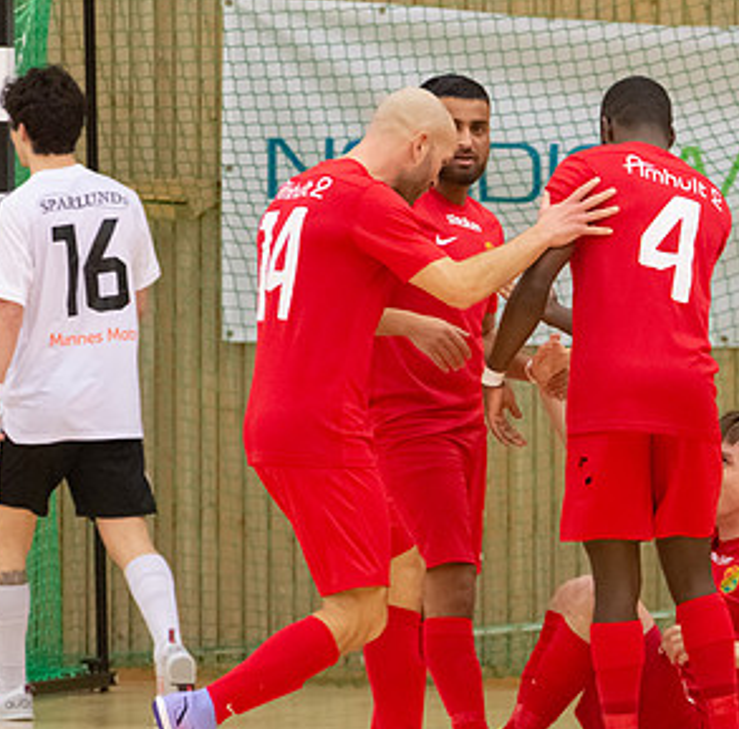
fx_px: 11898
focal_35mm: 496
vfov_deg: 3.5
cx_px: 672
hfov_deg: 3.6
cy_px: 512
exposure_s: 1/640
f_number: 5.6
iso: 5600
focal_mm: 250
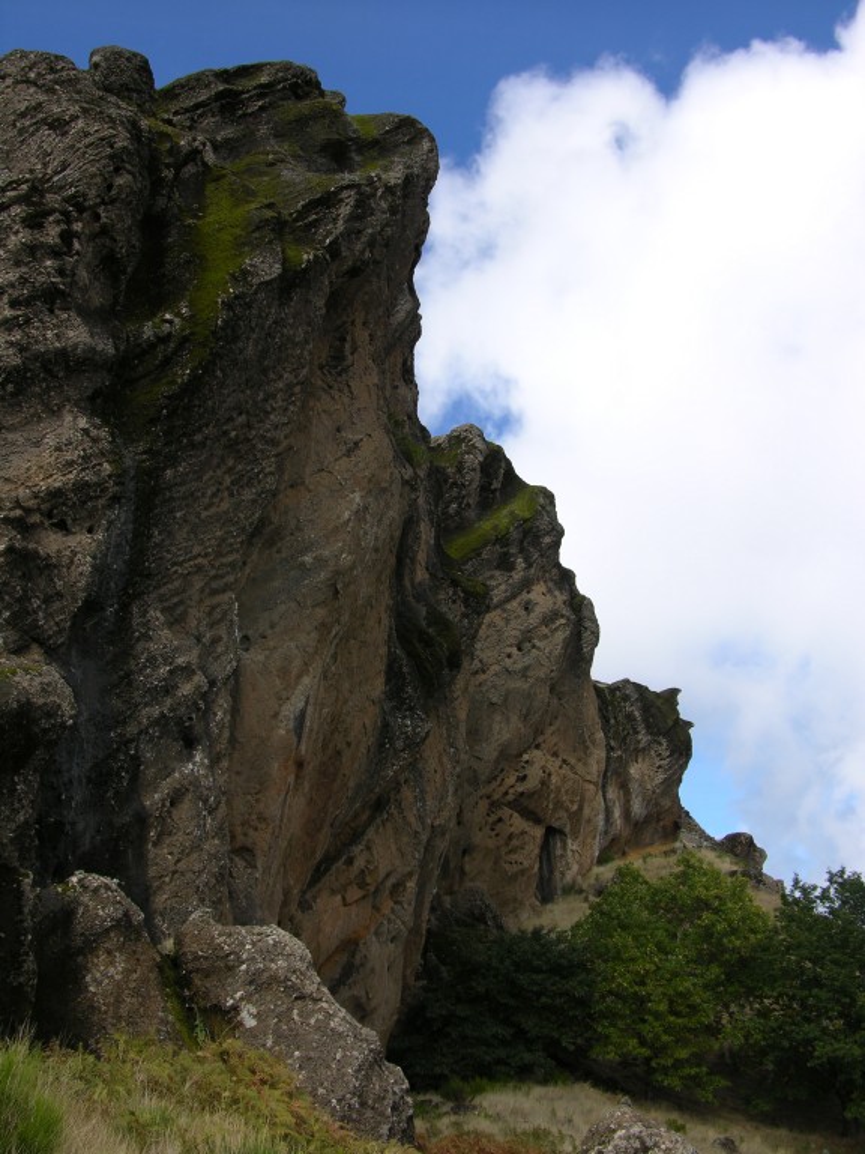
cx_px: 432
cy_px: 577
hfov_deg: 40.7
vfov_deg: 52.6
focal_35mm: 35
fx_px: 1166
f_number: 6.3
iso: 50
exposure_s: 1/180
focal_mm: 8.9
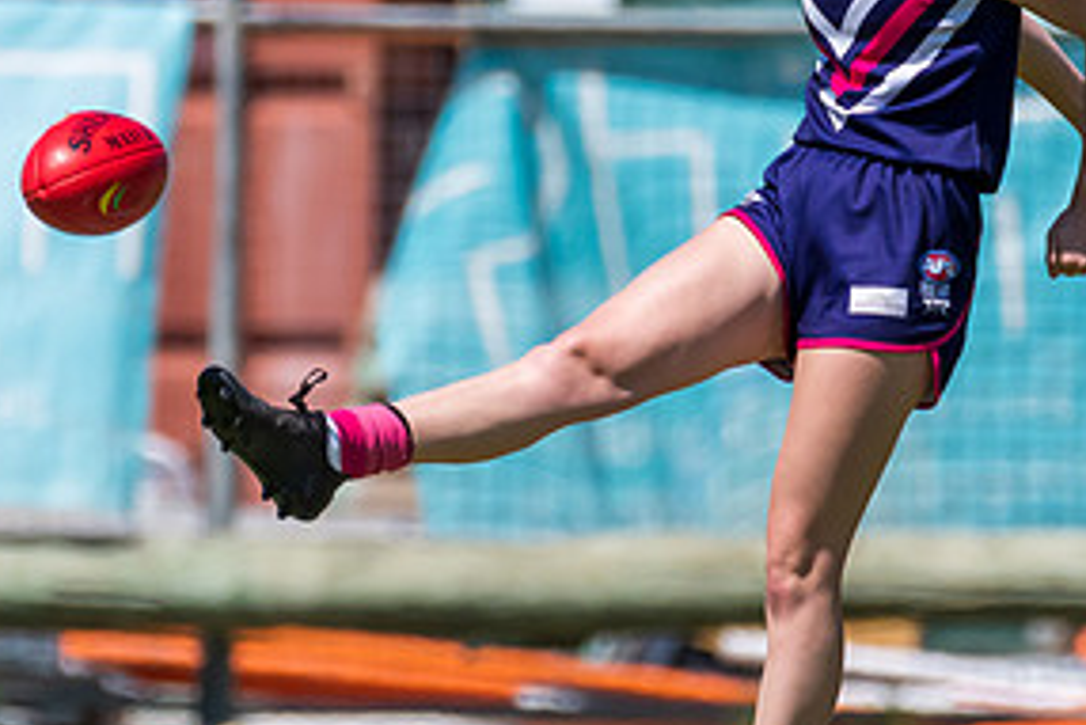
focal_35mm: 1882
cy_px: 326
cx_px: 481
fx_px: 56800
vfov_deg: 0.7
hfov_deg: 1.1
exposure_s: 1/4000
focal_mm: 600
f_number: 6.3
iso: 800
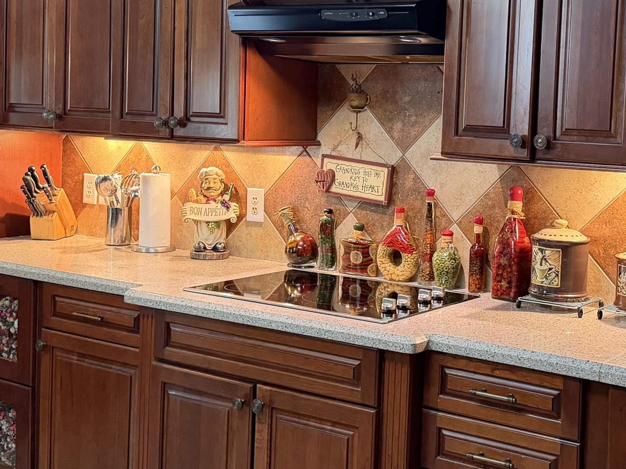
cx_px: 428
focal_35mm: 54
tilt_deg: -2.5
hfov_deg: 35.1
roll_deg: -2.5
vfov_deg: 26.9
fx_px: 977
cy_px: 160
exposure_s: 1/60
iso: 500
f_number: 1.78
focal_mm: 6.76
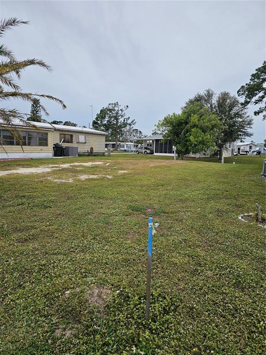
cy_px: 178
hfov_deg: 58.9
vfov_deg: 73.9
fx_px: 236
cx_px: 133
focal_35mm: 23
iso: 10
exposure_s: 1/568
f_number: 1.7
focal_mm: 6.3
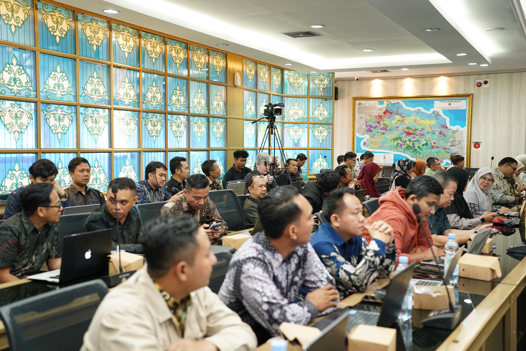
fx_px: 584
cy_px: 176
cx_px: 263
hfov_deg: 48.5
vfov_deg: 33.4
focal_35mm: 40
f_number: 2.8
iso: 1000
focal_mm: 40
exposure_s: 1/100
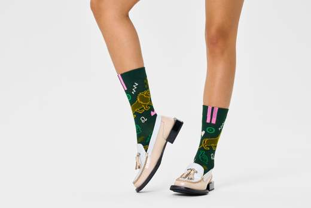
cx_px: 156
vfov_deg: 13.0
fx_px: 907
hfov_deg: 19.5
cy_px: 104
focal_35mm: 105
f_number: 11
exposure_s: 1/125
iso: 100
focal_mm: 105
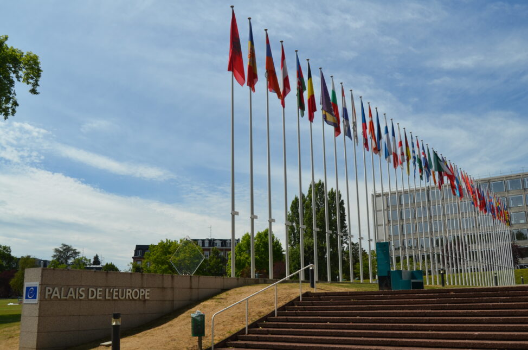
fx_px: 505
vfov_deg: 38.2
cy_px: 175
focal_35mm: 34
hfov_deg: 55.2
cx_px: 264
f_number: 8
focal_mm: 23
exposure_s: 1/250
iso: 110
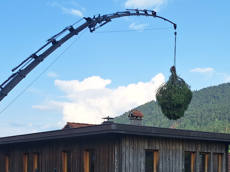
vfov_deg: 22.9
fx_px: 412
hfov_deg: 31.2
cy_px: 162
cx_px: 107
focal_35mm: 62
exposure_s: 1/2232
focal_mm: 5.54
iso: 40
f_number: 1.8
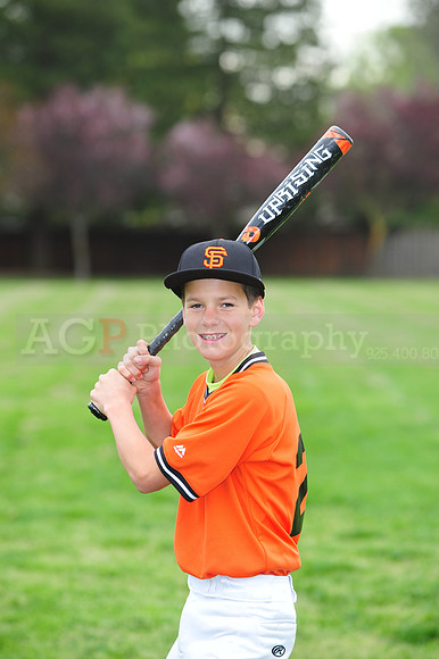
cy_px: 330
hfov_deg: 8.8
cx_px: 220
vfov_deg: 13.3
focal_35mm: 155
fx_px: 2838
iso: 400
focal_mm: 155
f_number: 5
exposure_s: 1/320
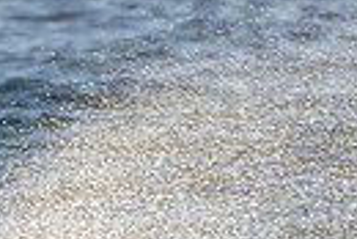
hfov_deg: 0.6
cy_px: 512
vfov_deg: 0.4
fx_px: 33109
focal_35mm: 3335
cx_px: -404
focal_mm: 500
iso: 125
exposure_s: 1/400
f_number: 6.3
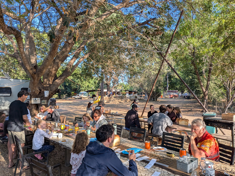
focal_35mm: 24
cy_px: 88
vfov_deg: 56.8
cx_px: 118
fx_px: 163
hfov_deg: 71.6
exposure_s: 1/435
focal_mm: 4.53
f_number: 1.7
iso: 31
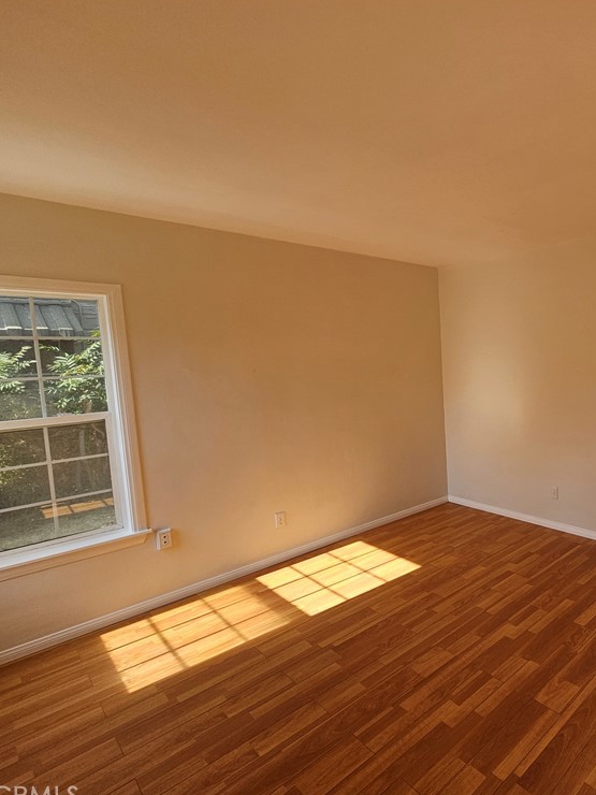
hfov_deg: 61.6
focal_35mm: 18
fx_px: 413
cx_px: 524
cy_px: 399
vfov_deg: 87.8
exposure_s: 1/414
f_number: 2.2
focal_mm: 2.2
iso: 50
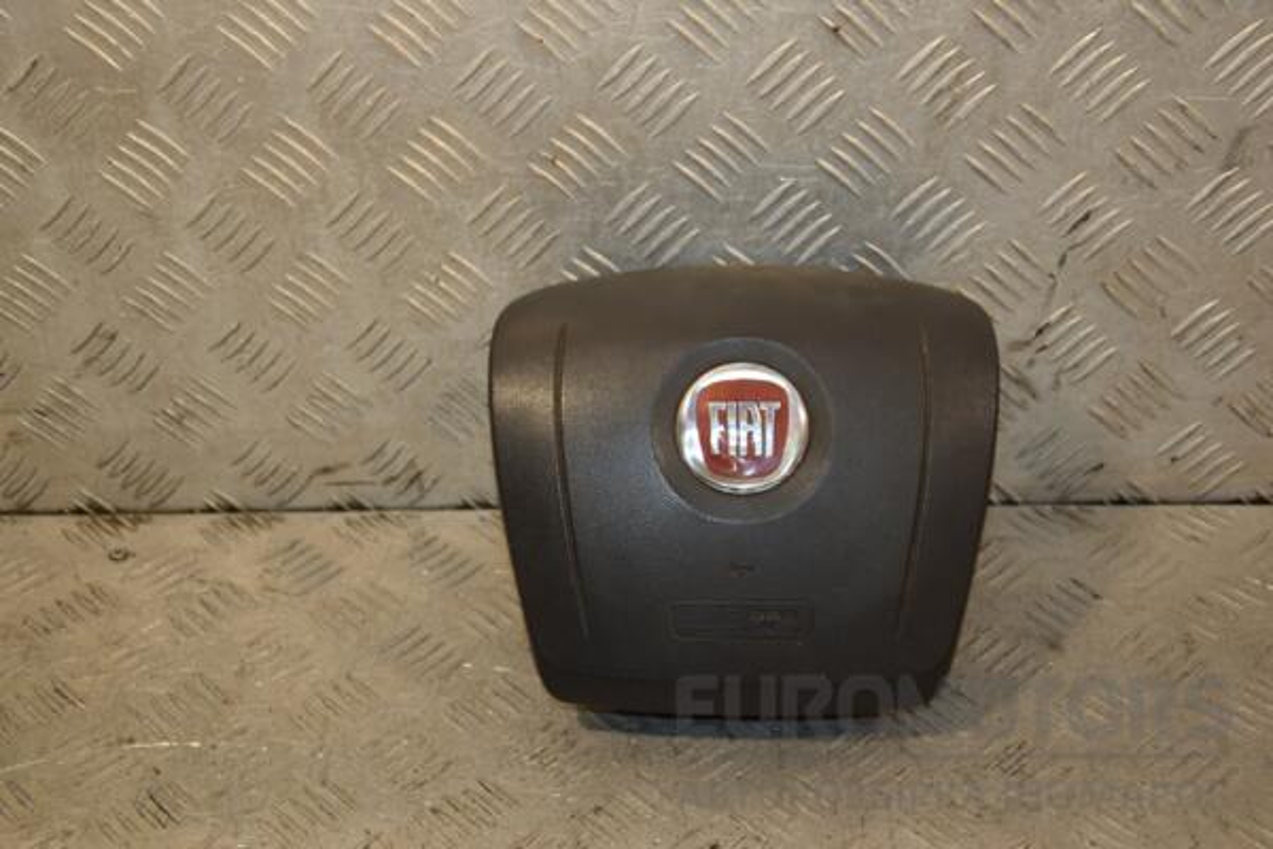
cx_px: 636
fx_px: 2122
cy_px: 424
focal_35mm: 60
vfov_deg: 22.6
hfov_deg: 33.4
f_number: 4.8
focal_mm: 40
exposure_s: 1/200
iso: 800
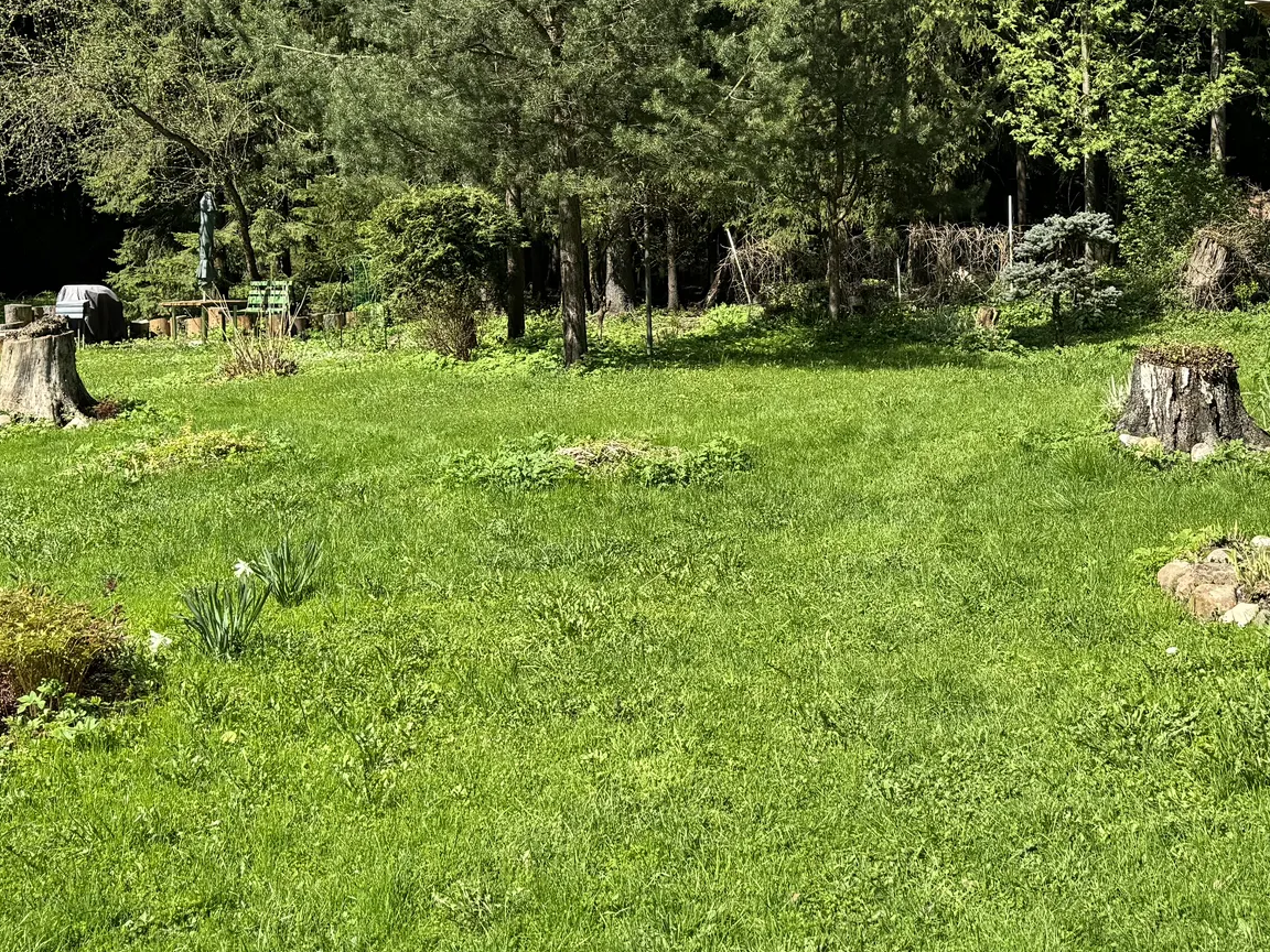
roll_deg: +1.0
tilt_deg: +1.5
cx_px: 835
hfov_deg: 37.8
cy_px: 166
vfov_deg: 28.4
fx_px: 1834
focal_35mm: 50
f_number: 1.78
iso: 80
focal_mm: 6.76
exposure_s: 1/2331
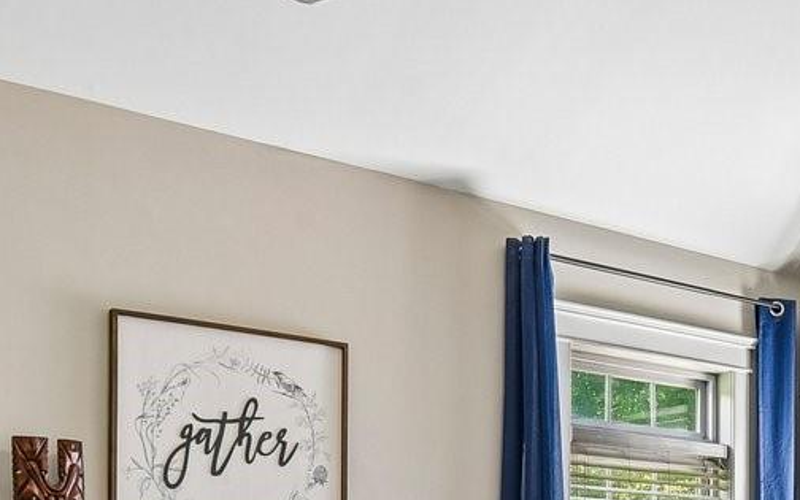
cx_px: 684
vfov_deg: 20.8
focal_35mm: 58
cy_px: 609
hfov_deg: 33.6
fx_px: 1265
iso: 200
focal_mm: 14
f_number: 11
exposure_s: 1/4
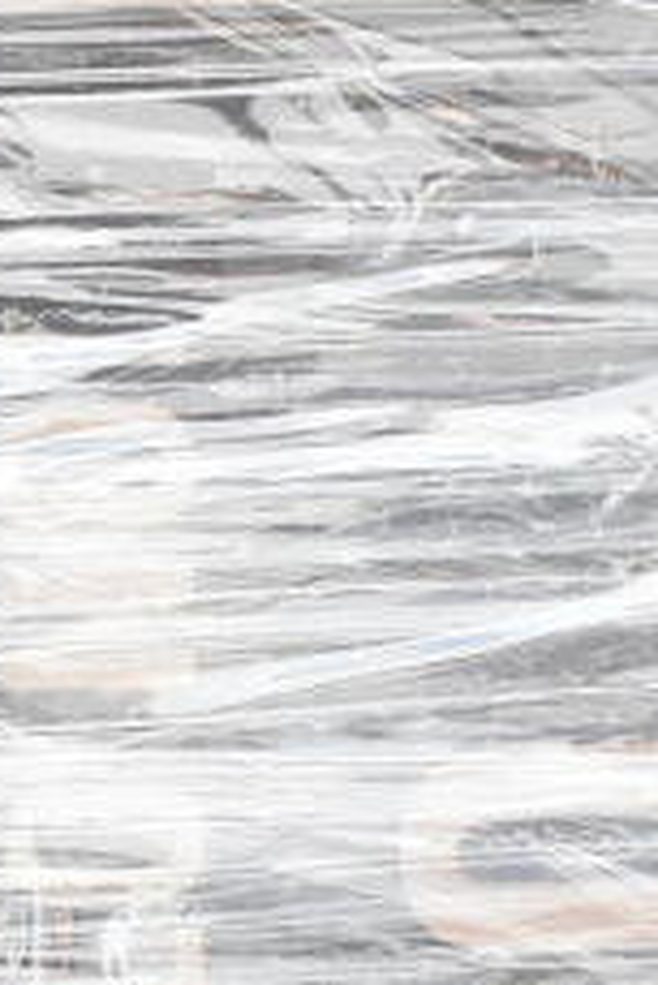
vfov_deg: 16.2
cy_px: 469
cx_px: -60
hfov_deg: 10.8
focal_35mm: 126
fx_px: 3449
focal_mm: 21
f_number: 10
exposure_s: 1/400
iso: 1600
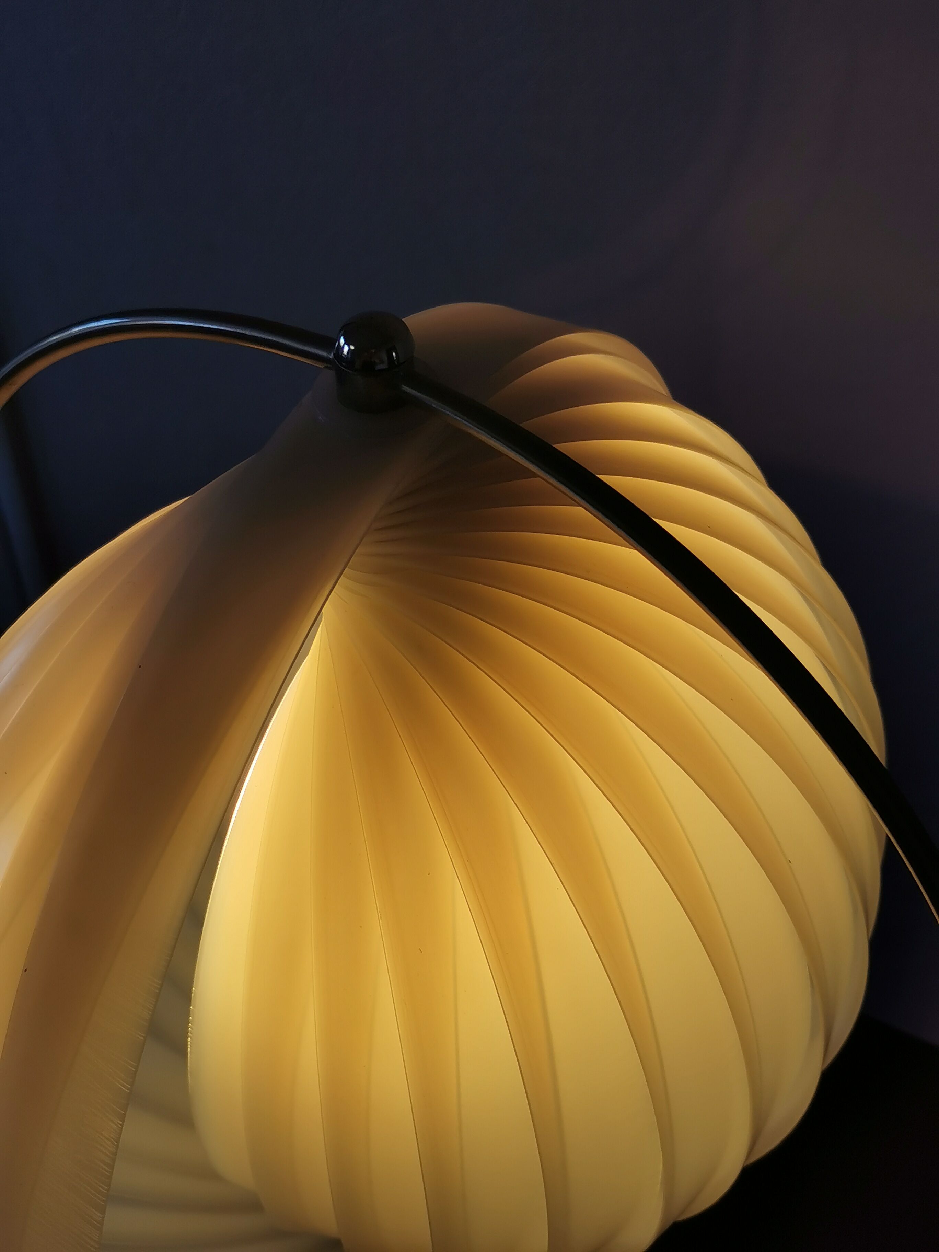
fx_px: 1555
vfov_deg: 43.9
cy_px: 626
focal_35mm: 43
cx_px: 470
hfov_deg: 33.6
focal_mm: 5.58
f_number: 1.8
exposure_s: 1/887
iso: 50
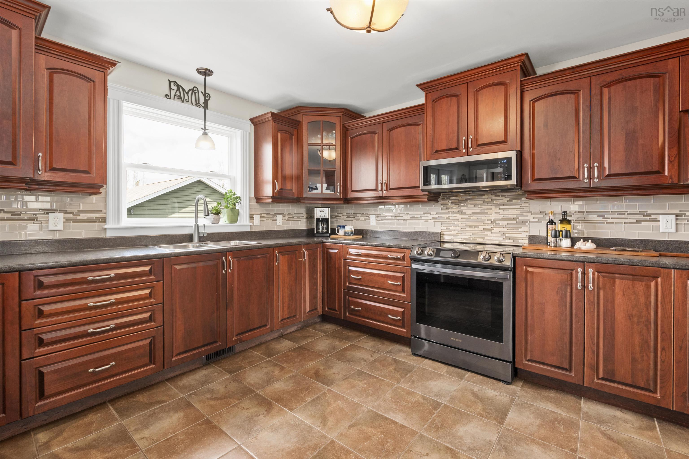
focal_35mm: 15
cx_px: 344
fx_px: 287
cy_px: 230
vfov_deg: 77.3
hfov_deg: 100.4
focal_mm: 10
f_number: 10
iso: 400
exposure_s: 1/1.67
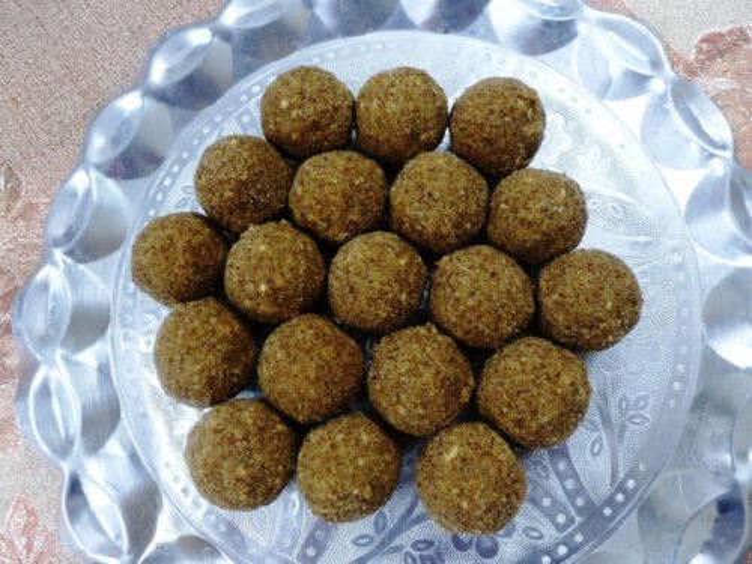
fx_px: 521
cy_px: 282
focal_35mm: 24
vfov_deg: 56.8
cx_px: 376
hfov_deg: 71.6
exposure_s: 1/15
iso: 400
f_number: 3.3
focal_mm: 4.3
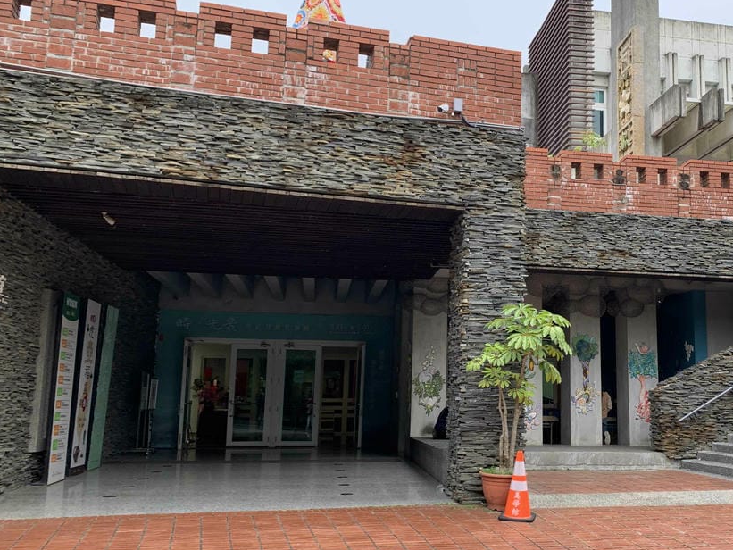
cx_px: 504
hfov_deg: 47.9
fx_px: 805
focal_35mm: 38
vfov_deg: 37.7
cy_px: 276
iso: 25
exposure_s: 1/376
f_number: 1.8
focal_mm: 4.25
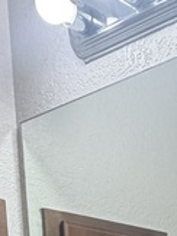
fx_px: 635
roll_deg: -0.3
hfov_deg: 14.8
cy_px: 492
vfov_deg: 15.8
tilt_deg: -9.4
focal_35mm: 93
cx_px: 266
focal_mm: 2.22
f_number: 2.2
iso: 64
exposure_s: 1/120
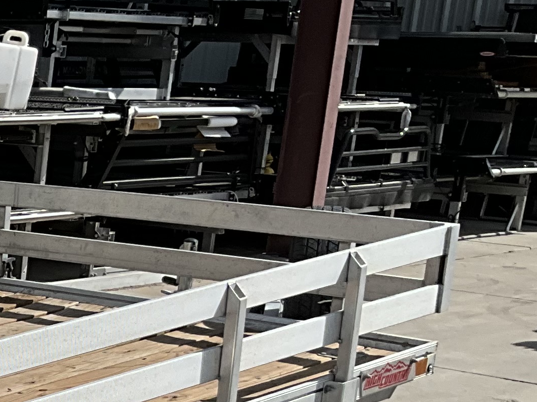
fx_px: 1706
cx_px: -423
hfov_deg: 15.4
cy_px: 580
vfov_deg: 12.8
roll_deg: -1.7
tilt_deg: -18.3
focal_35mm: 110
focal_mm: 3
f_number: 1.8
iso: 25
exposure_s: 1/3125
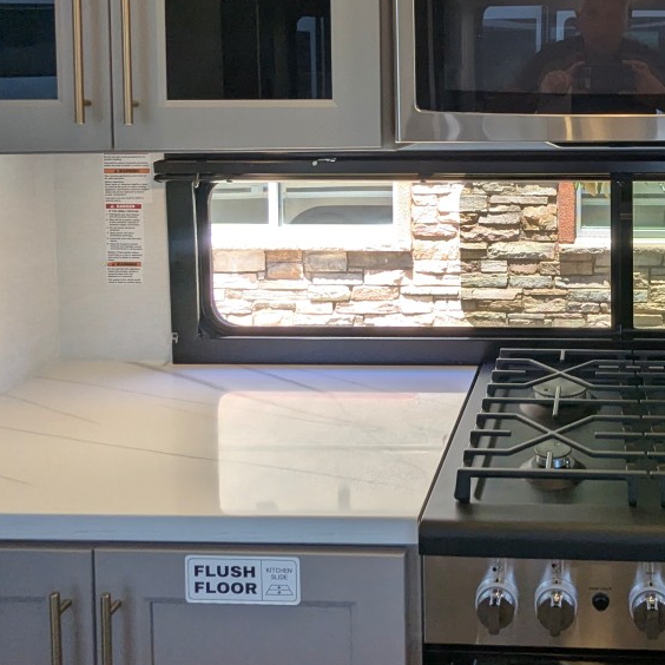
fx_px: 761
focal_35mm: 35
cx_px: 563
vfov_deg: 44.4
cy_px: 113
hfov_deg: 44.1
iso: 84
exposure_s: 1/187
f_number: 2.2
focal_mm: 2.35
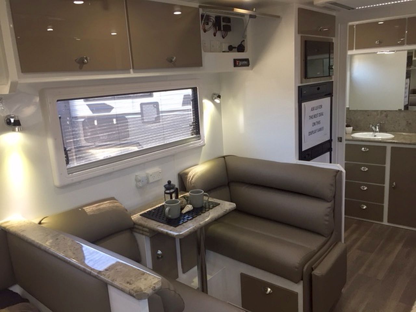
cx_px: 208
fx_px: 349
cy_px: 156
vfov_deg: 48.2
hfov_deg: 61.7
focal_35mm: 29
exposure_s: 1/33
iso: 50
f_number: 2.2
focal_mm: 4.15
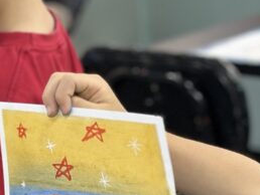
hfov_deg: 10.6
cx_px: 149
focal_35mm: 186
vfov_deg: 7.9
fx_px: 1398
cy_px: 252
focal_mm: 6.86
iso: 100
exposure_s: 1/50
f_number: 1.78
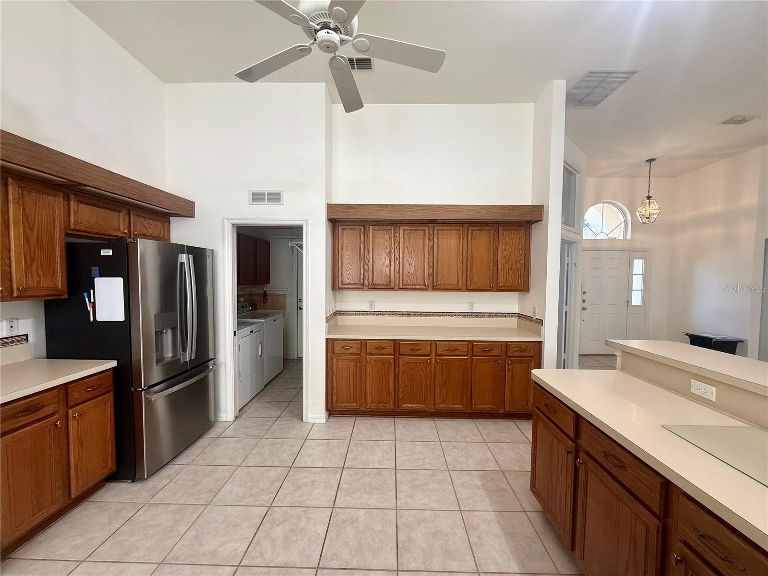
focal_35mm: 14
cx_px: 384
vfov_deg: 85.7
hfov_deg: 102.1
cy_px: 288
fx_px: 311
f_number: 2.2
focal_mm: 2.22
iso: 125
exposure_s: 1/120
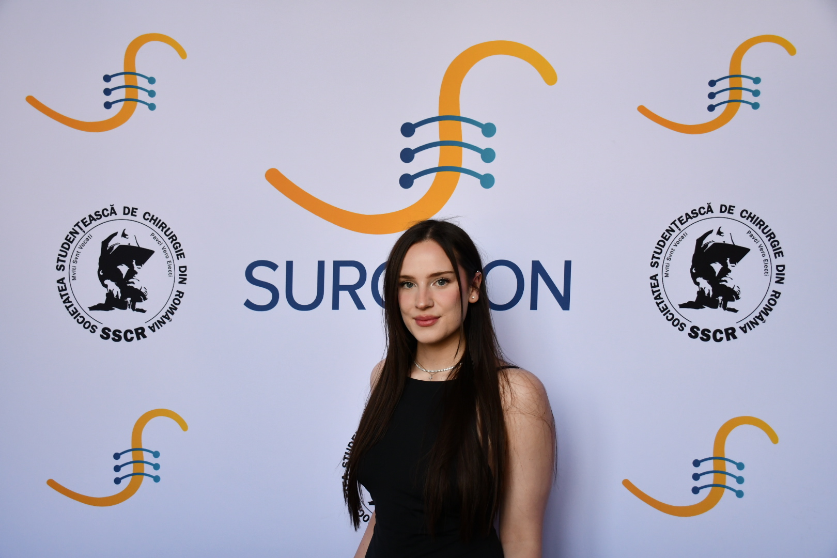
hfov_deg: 53.1
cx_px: 418
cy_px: 279
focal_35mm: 36
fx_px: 837
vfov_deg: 36.9
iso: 560
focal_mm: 24
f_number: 3.8
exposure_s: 1/250
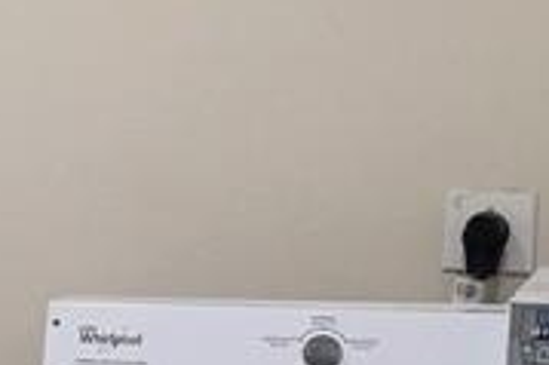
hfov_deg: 13.9
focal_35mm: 137
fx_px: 2087
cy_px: 285
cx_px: -319
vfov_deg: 10.0
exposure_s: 1/120
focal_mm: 6.5
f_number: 1.4
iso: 160
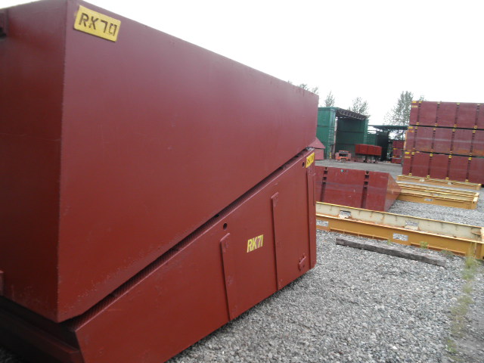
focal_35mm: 28
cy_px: 182
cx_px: 242
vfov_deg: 49.7
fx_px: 391
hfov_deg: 63.4
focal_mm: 5
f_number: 3
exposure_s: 1/100
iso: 64
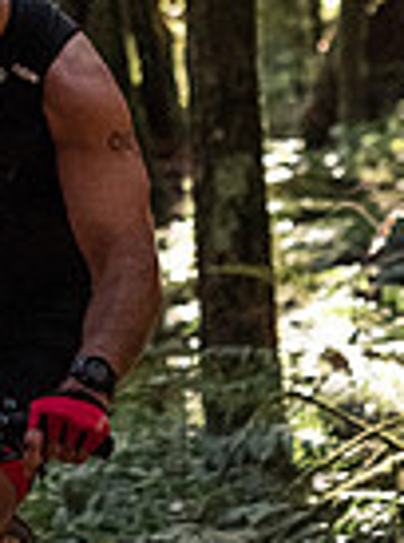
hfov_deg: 2.8
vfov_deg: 3.8
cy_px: 313
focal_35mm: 520
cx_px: -57
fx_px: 8130
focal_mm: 79
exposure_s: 1/1000
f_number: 2.8
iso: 3200
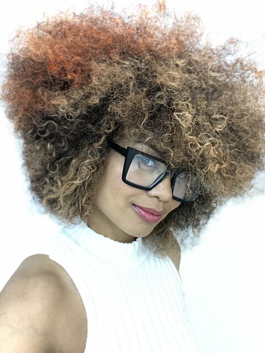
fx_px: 326
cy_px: 176
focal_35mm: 32
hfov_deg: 44.2
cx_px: 132
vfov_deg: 56.8
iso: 125
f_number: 2.2
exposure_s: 1/30
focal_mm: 2.87
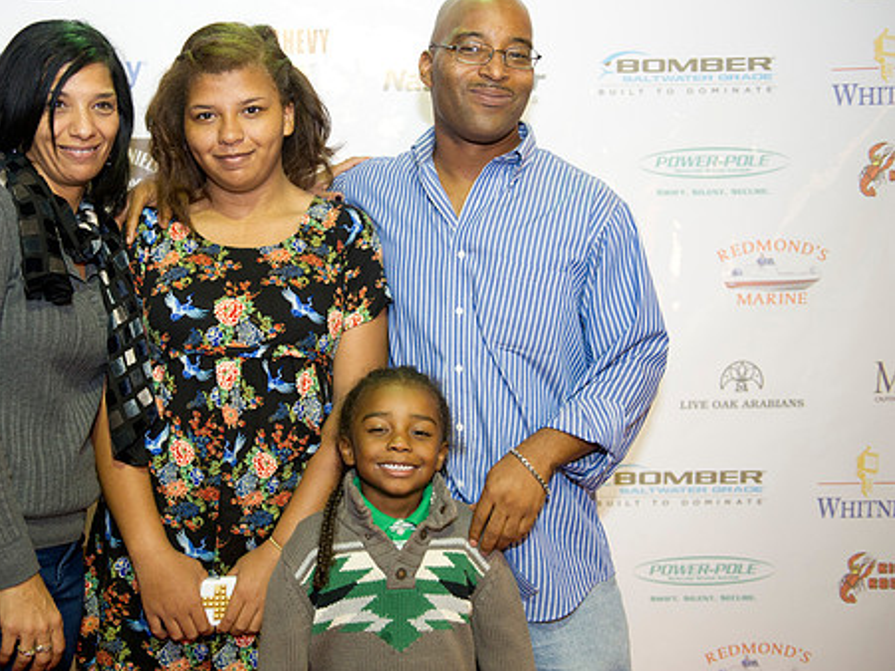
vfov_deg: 30.9
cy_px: 314
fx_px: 1215
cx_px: 321
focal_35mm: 47
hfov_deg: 40.1
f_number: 2.8
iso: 1250
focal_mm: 38
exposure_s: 1/60
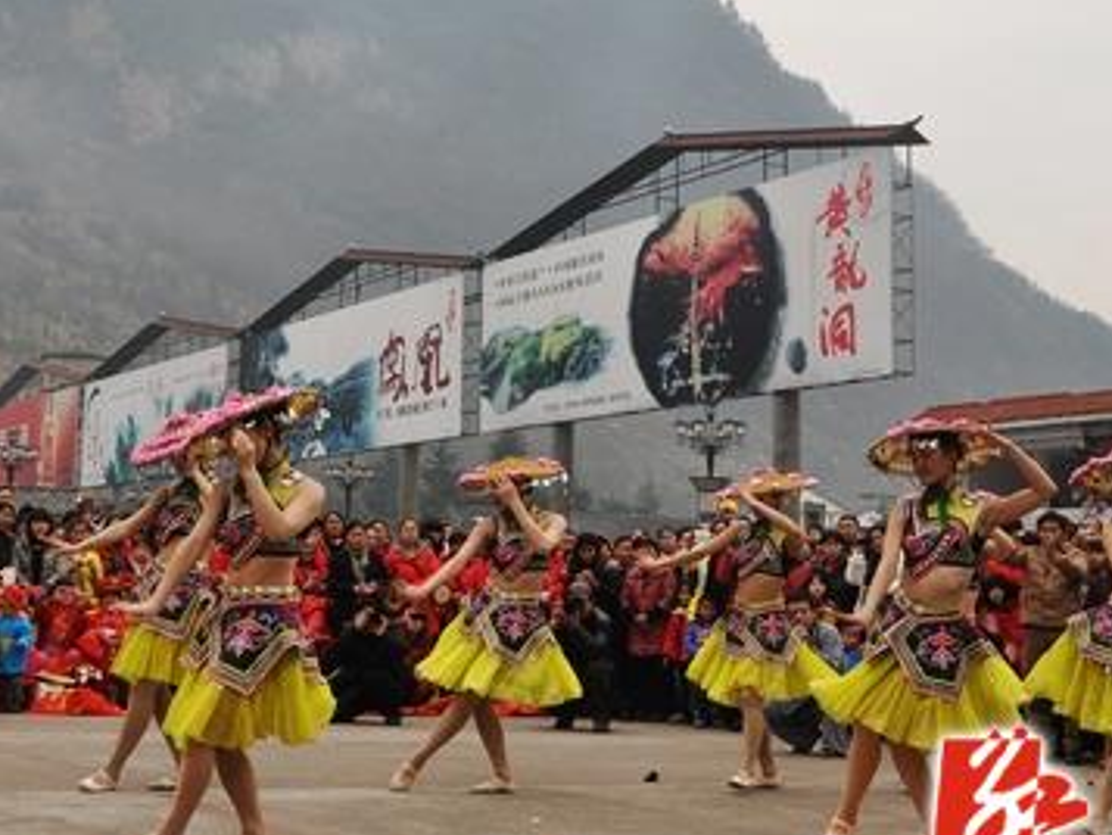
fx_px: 2024
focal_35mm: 63
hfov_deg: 30.6
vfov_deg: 23.2
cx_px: 427
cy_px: 310
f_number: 7.1
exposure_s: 1/200
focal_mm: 26
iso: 200
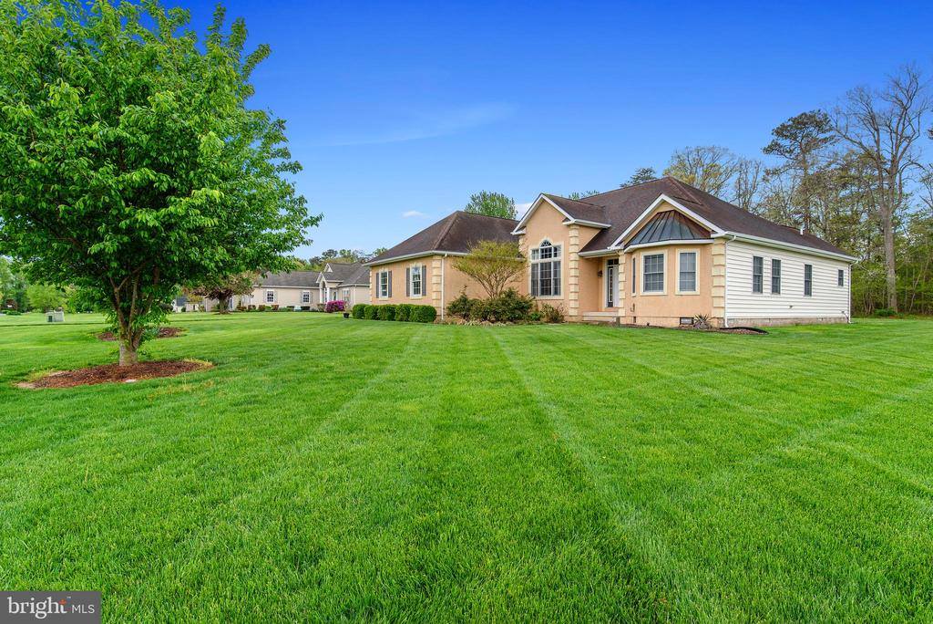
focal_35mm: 18
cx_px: 466
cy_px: 312
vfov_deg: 67.5
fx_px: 467
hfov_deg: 90.0
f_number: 8
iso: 400
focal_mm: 18
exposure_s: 1/1000
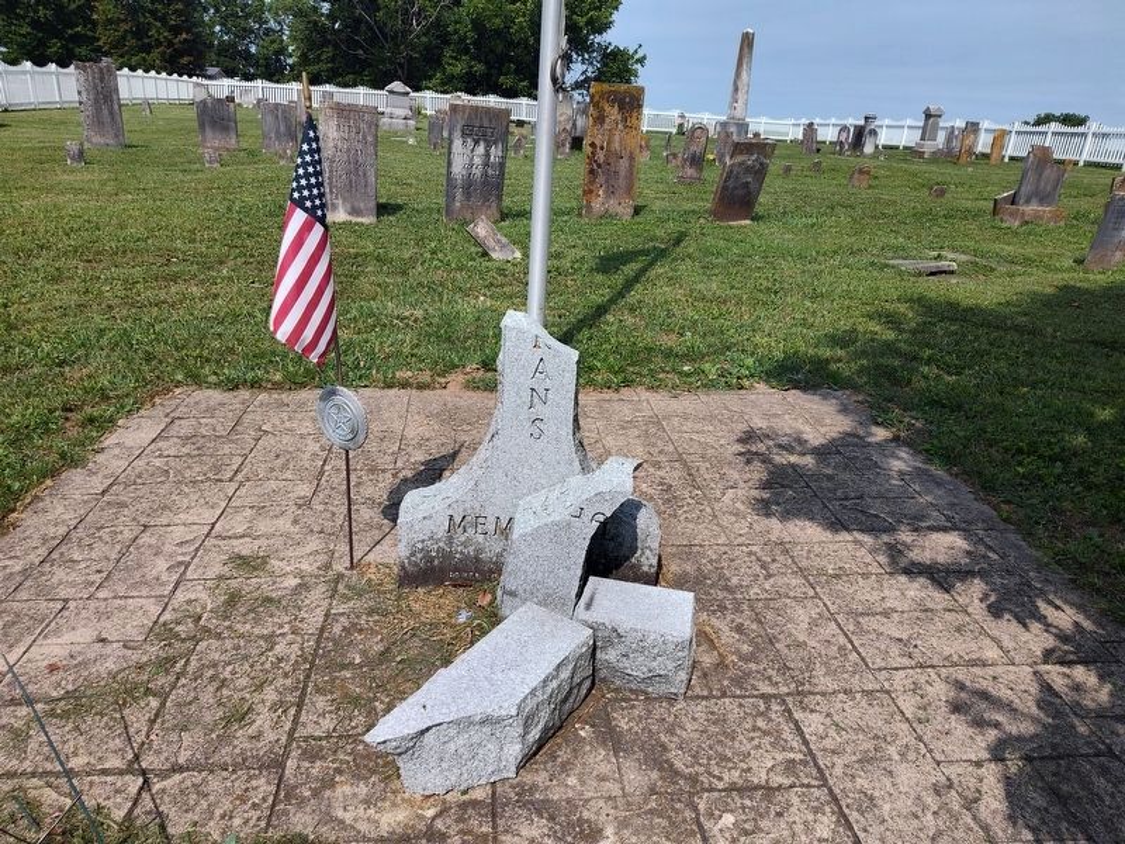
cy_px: 422
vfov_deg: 58.9
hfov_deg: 73.9
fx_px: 747
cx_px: 562
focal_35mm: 23
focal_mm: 5.56
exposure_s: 1/1600
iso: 100
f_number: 1.8
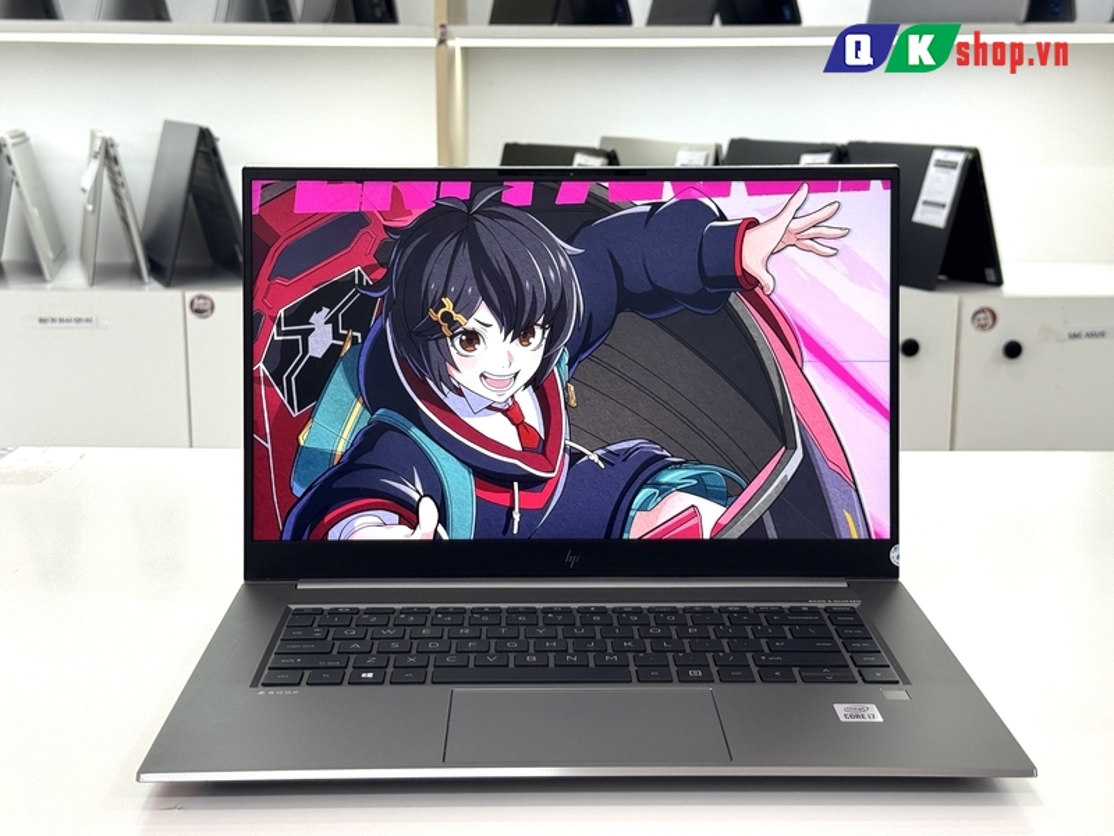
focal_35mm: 48
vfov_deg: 30.3
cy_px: 418
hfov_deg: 39.7
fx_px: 1545
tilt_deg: -12.6
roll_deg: +0.5
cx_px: 557
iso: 64
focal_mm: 6.76
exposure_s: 1/161
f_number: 1.78
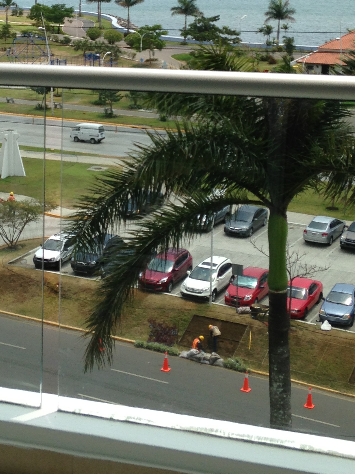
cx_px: 109
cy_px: 109
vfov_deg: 25.9
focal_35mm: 74
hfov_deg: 19.8
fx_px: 1012
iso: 50
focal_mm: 4.13
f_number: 2.4
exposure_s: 1/1506
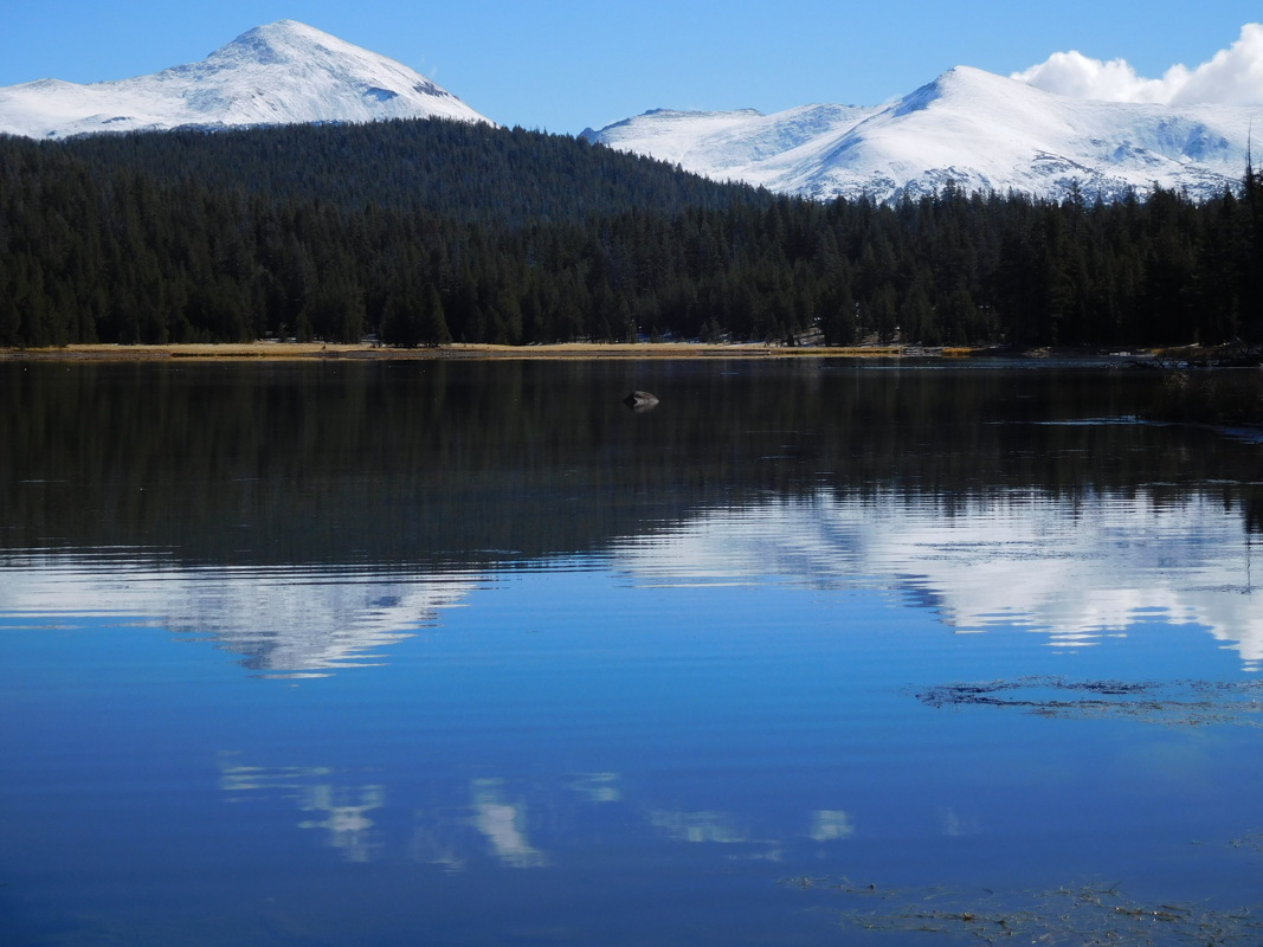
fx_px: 2919
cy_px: 474
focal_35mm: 80
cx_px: 632
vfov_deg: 18.4
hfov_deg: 24.4
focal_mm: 14.3
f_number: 9.2
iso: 125
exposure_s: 1/400
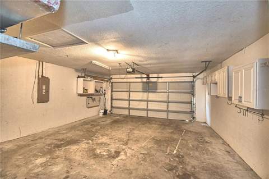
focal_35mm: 15
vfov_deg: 77.2
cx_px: 134
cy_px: 90
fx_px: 112
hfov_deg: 100.4
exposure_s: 1/30
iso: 1800
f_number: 4.5
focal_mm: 10
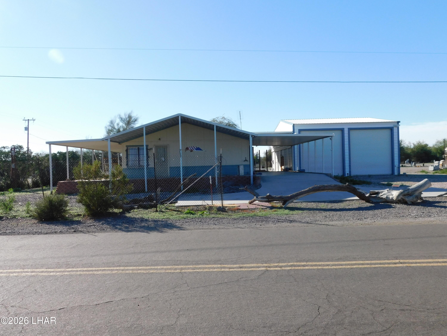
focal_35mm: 30
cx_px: 224
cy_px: 168
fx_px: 387
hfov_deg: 60.0
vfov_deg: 46.8
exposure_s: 1/1000
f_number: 3.2
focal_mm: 5.3
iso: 125
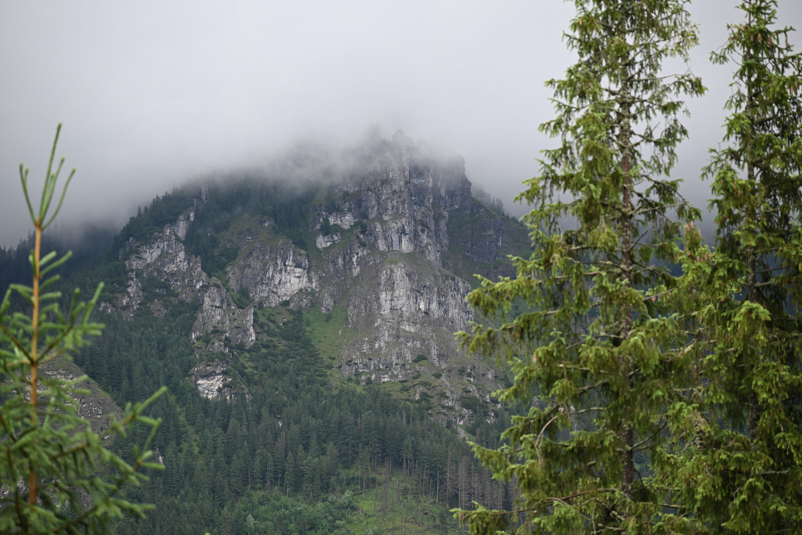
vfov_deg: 11.4
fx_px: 2673
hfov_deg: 17.1
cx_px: 401
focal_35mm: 120
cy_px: 268
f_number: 4
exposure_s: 1/125
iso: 100
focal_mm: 120
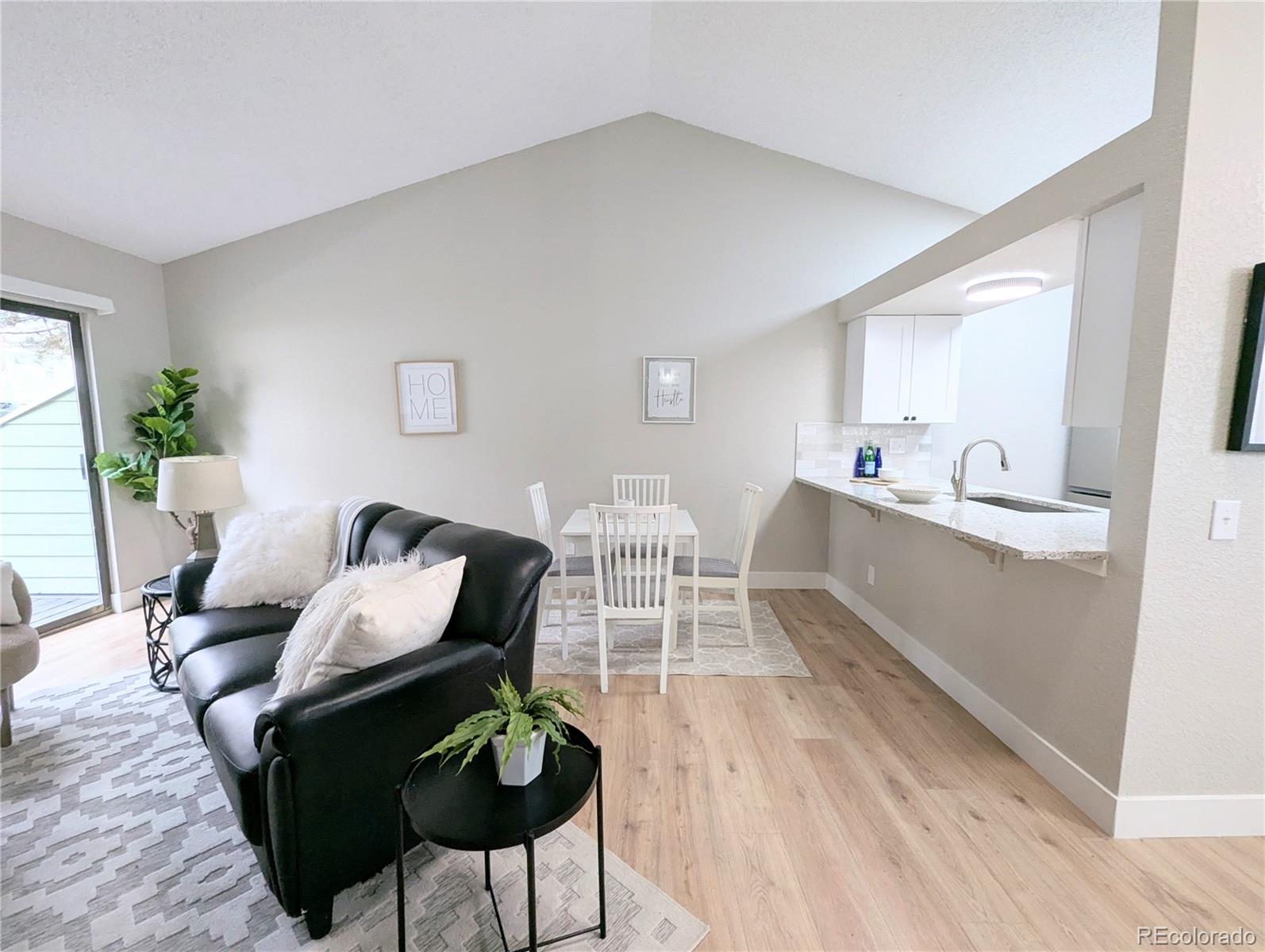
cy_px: 476
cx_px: 632
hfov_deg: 106.1
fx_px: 476
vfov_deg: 90.1
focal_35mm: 13
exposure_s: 1/60
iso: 68
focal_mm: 1.95
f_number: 2.2
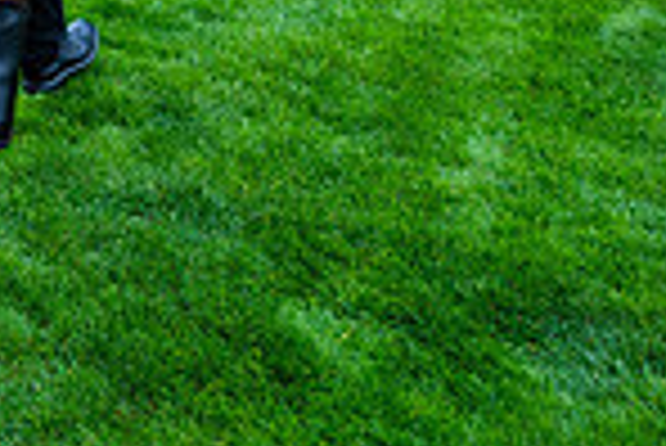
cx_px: -333
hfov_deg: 19.0
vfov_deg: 13.1
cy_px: -378
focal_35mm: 94
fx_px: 1741
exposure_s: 1/1000
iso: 500
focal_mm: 24
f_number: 4
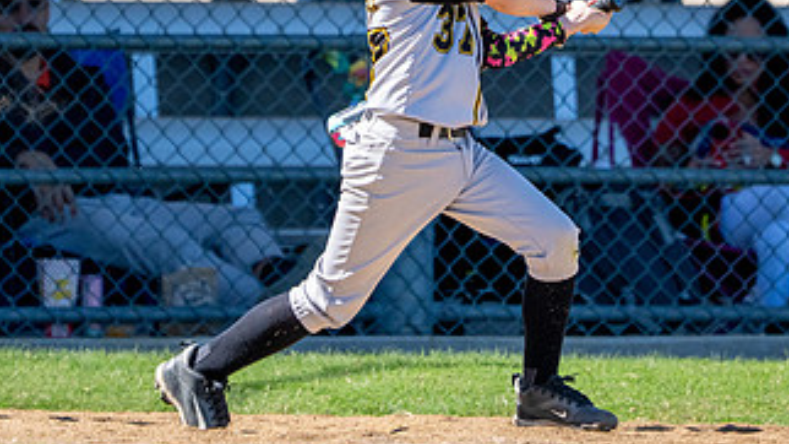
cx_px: 495
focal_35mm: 766
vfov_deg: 1.6
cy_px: 12
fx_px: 16023
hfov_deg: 2.8
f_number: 5.6
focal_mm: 288
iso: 1000
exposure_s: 1/3200
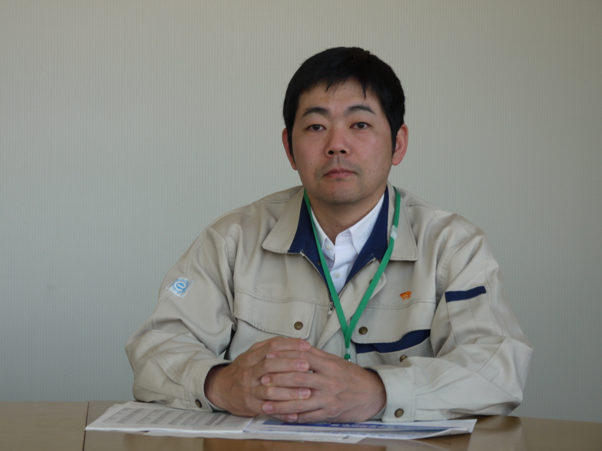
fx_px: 1426
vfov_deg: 18.0
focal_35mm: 82
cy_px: 226
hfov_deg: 23.8
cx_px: 301
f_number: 5.3
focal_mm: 41
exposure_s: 1/60
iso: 125
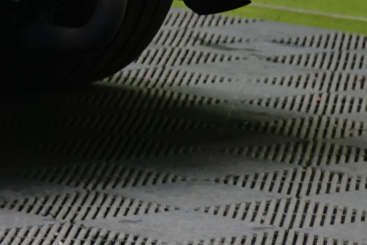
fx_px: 4475
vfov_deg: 3.1
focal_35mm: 439
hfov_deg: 4.6
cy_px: -464
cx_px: -607
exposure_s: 1/6
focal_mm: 70
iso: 500
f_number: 8
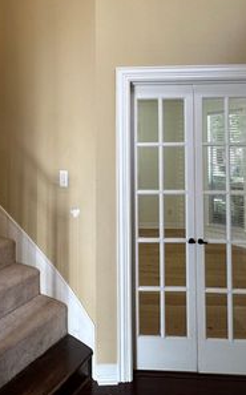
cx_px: 82
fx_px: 269
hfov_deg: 48.4
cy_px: 152
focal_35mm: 25
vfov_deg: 71.6
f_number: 2.2
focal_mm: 2.22
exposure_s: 1/120
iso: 160
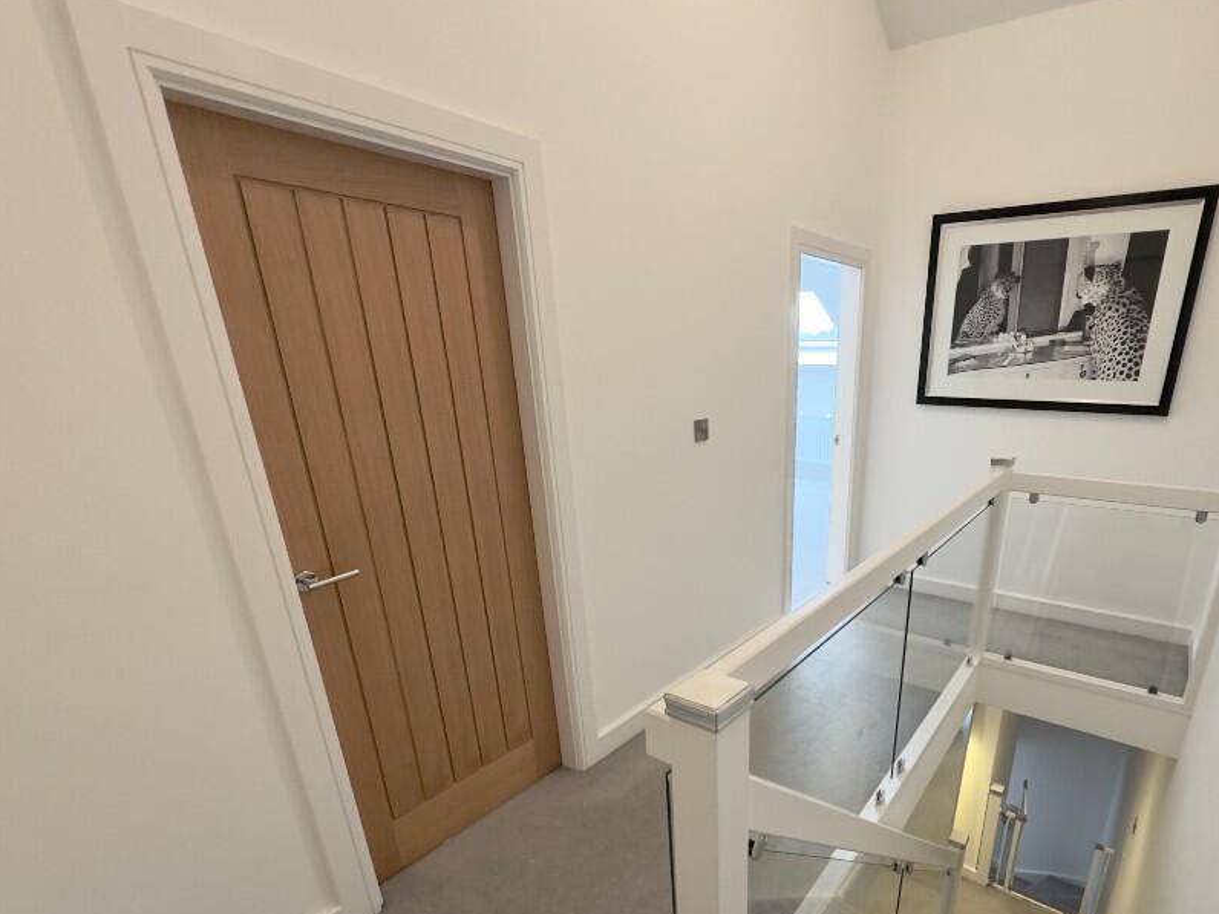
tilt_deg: -20.7
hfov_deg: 86.2
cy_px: 582
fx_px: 634
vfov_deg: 70.2
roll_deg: -0.2
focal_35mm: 18
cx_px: 755
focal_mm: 2.22
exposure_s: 1/108
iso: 250
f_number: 2.2
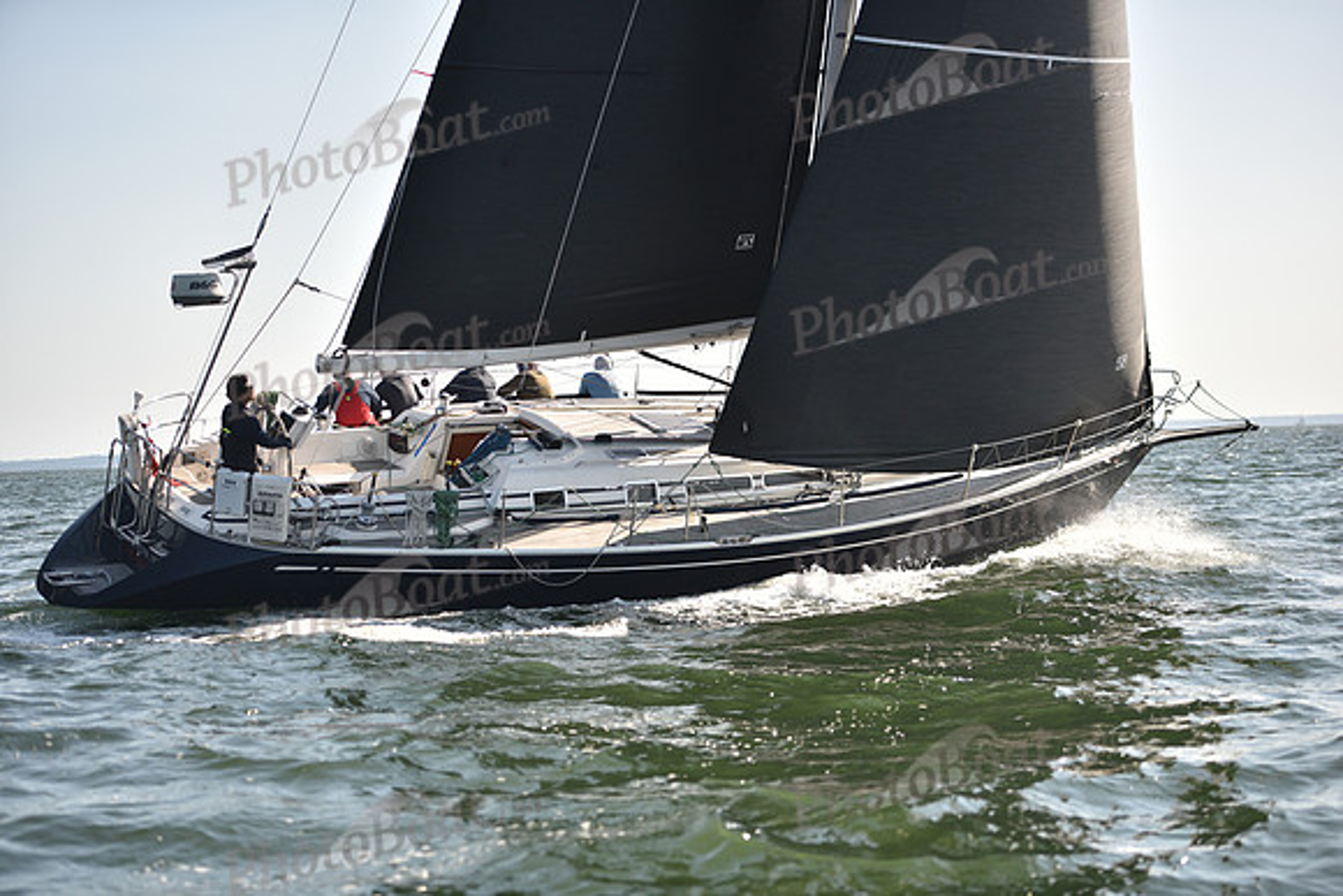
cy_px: 448
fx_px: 2612
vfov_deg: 19.5
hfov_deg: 28.8
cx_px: 672
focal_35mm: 70
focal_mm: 70
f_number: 2.8
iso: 250
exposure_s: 1/1250
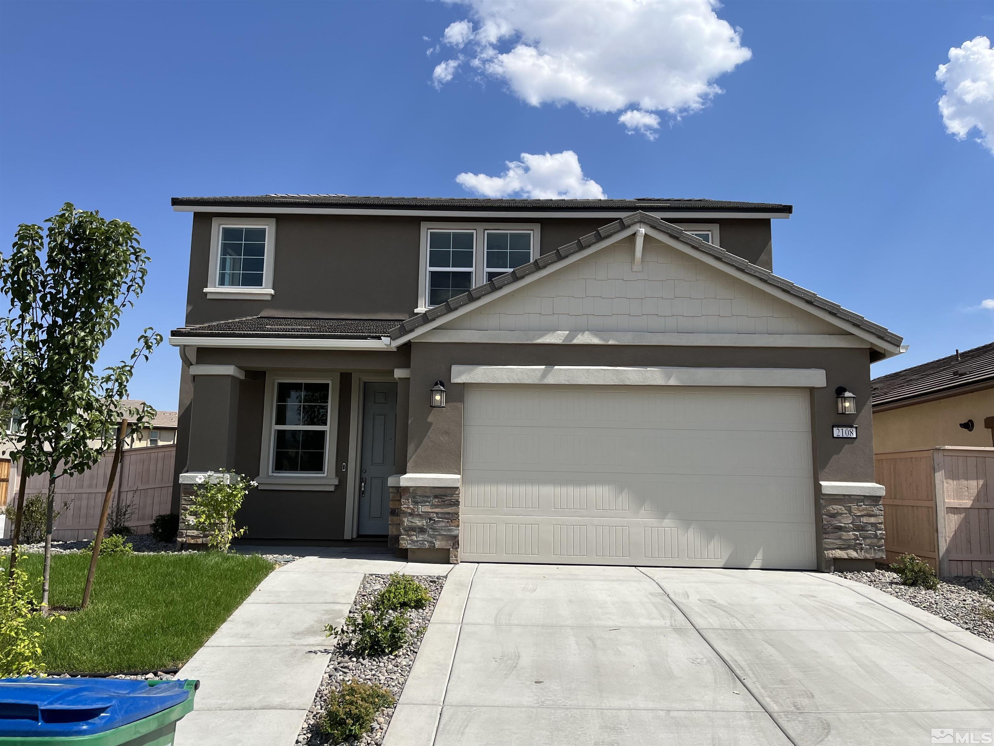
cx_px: 497
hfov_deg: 67.3
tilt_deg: +11.7
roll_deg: +1.5
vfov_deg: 53.1
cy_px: 373
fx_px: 747
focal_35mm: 26
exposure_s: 1/4651
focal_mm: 5.1
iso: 50
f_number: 1.6
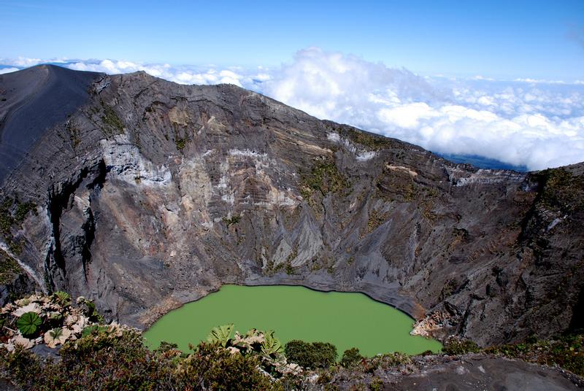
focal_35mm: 30
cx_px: 292
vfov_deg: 43.7
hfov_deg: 61.9
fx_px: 487
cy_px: 196
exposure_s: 1/250
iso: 100
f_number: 8
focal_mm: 20
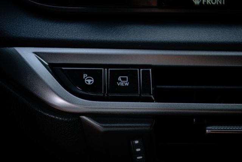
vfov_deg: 21.9
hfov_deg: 32.4
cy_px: 81
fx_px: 417
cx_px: 121
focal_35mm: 62
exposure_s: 1/250
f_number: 2.8
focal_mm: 62
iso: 500
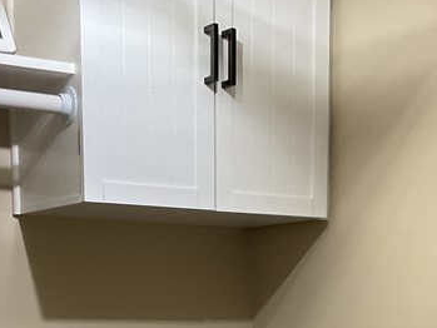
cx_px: 207
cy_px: 456
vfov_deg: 16.2
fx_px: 1073
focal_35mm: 85
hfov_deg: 23.0
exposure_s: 1/60
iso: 125
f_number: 1.8
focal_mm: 3
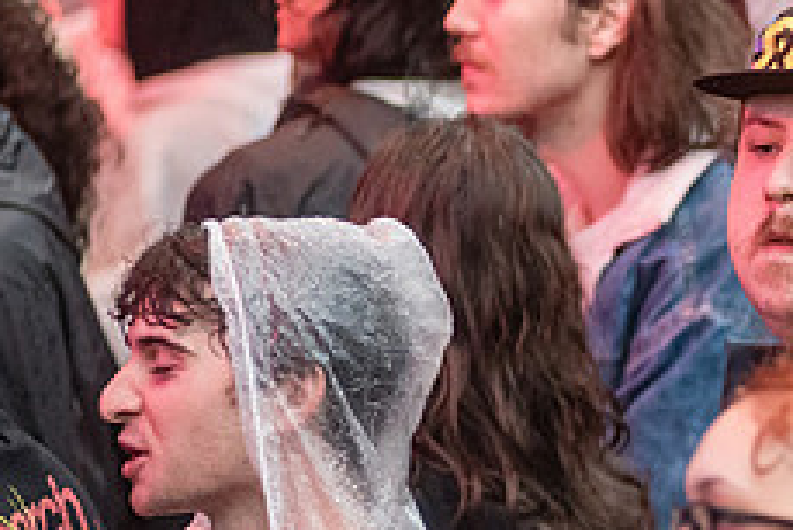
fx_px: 10095
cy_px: 295
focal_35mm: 458
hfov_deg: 4.5
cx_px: 1031
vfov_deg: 3.0
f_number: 3.5
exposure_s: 1/500
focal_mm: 145
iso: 5000
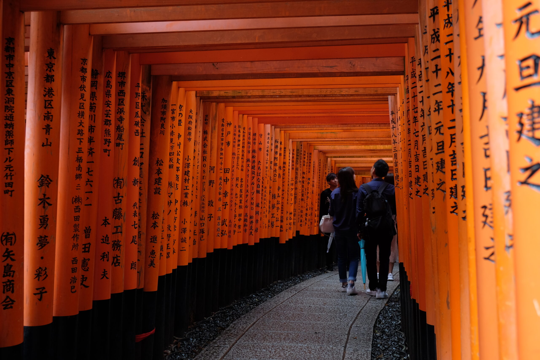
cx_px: 270
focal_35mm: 43
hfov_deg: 45.4
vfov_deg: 31.2
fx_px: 645
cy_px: 180
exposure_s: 1/15
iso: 400
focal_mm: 28.9
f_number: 4
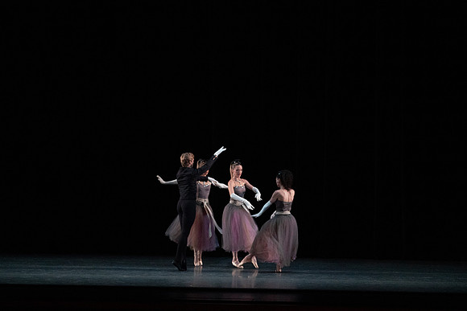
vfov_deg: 12.1
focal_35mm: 113
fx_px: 1466
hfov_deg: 18.1
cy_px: 156
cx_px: 234
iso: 16000
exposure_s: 1/400
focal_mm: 113
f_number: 5.6
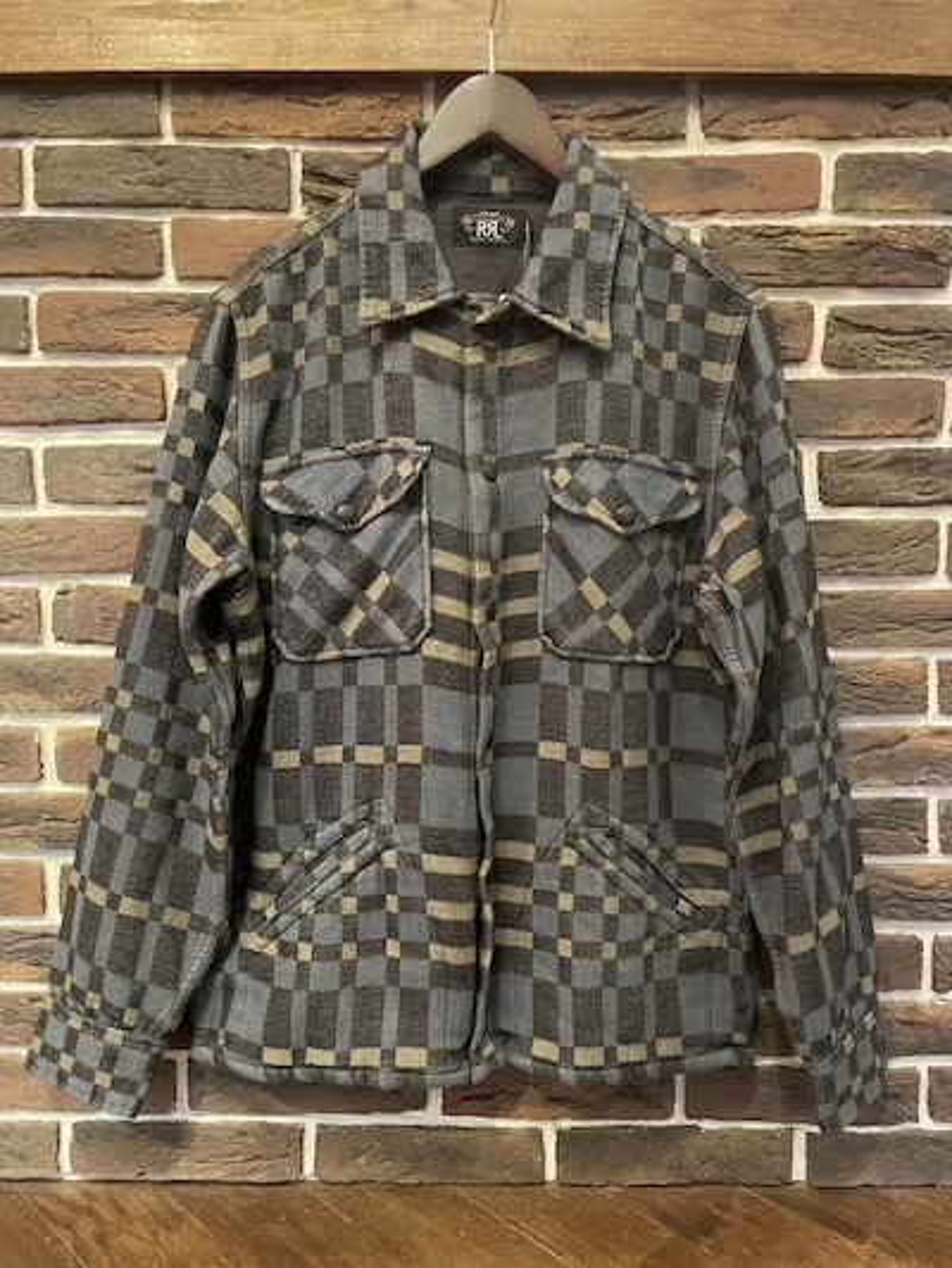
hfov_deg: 53.1
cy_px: 634
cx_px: 476
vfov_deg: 67.3
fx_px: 953
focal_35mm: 26
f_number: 1.6
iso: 640
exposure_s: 1/30
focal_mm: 4.2
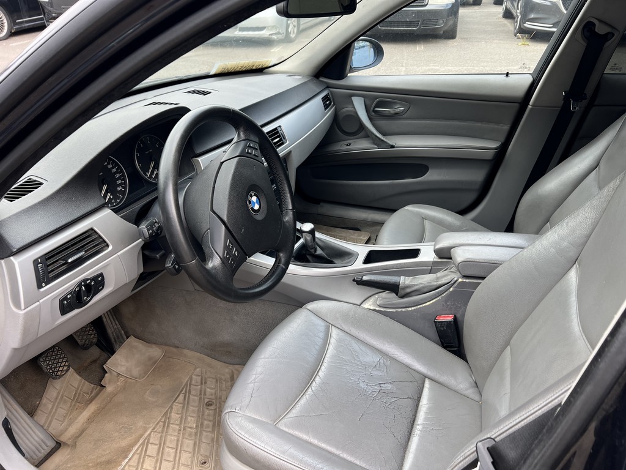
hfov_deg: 67.3
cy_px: 235
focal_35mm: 26
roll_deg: +1.6
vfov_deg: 53.1
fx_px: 470
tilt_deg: -29.2
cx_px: 313
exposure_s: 1/207
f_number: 1.5
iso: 40
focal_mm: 5.7
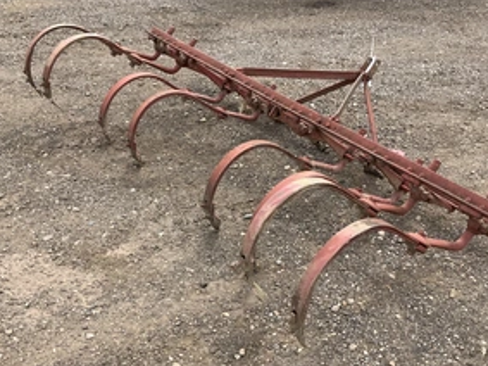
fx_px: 578
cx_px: 247
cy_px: 174
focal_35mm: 41
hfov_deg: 45.8
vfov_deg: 35.1
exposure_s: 1/883
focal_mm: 3
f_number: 1.8
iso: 25
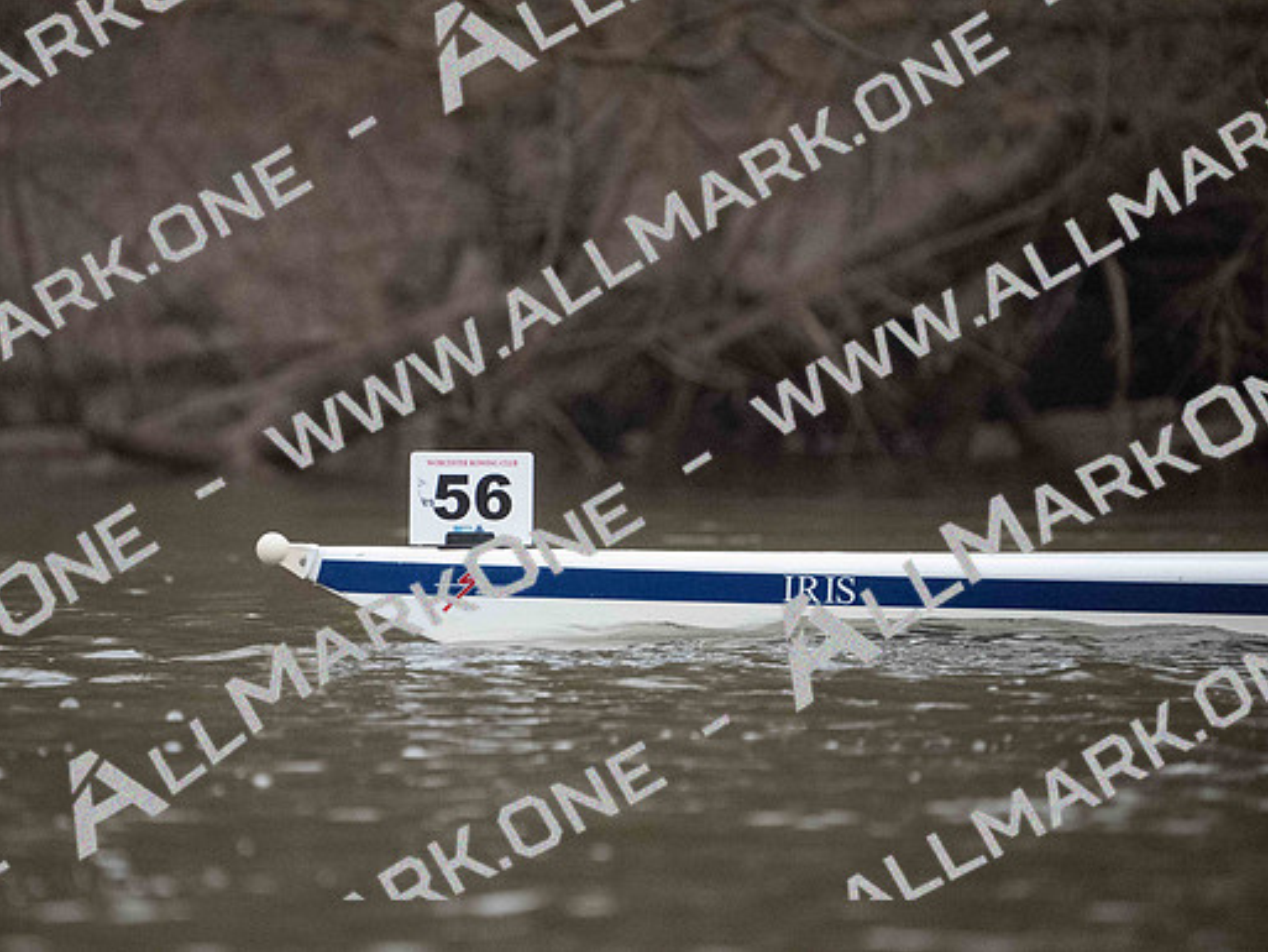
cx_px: 571
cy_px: 476
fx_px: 23889
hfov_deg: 3.0
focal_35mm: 652
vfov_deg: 2.3
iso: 8000
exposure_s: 1/800
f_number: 6.3
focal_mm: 600
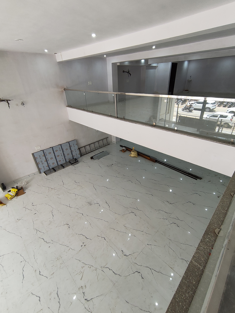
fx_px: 136
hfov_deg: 81.8
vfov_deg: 98.1
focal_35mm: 15
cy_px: 156
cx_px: 118
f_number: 2.2
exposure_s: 1/100
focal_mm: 1.64
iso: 93
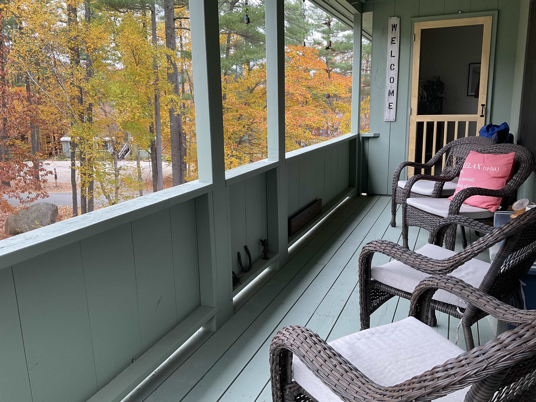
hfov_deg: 61.7
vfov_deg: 48.2
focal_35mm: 29
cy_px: 201
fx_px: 449
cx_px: 268
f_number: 1.8
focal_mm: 3
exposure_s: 1/120
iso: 40
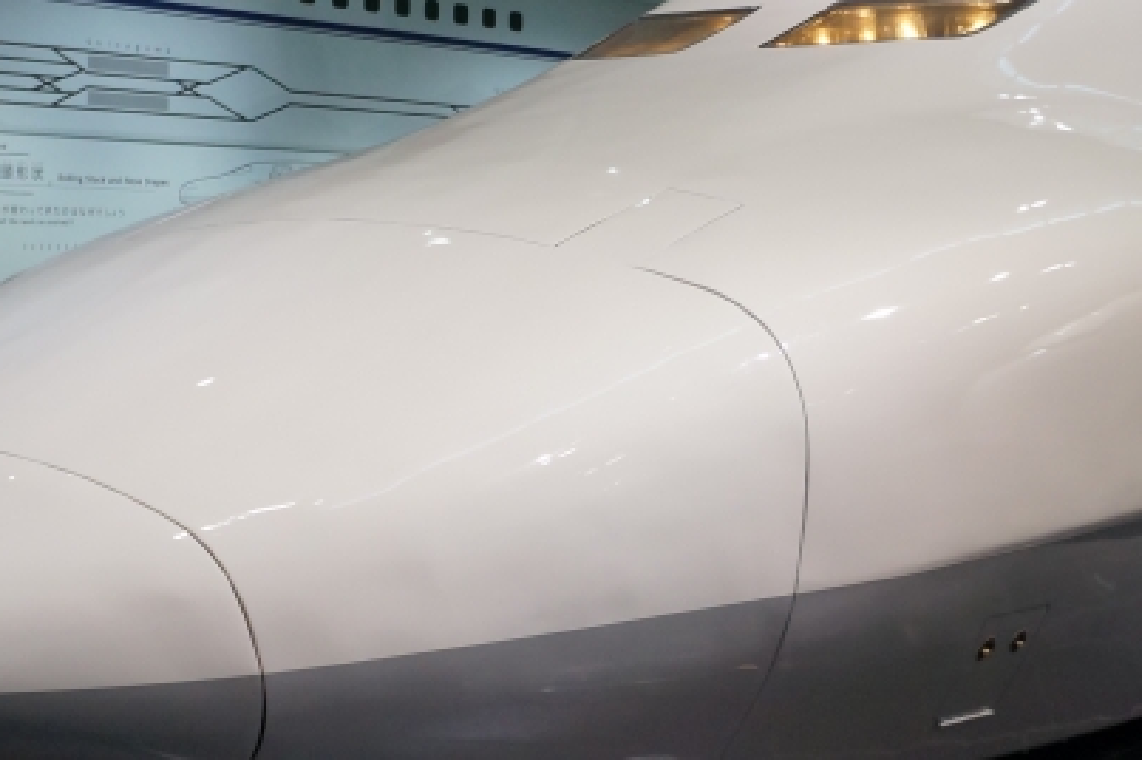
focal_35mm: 67
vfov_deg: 20.3
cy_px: 306
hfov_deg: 29.7
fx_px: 2124
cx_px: 836
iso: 640
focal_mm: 18
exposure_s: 1/160
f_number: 4
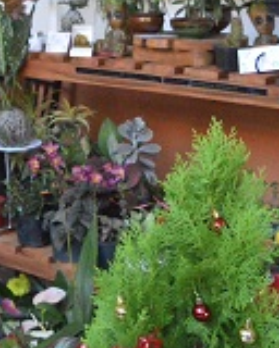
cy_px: 115
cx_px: -81
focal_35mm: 95
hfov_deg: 15.4
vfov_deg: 20.1
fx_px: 981
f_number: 3.5
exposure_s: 1/1000
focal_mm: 18
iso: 6400
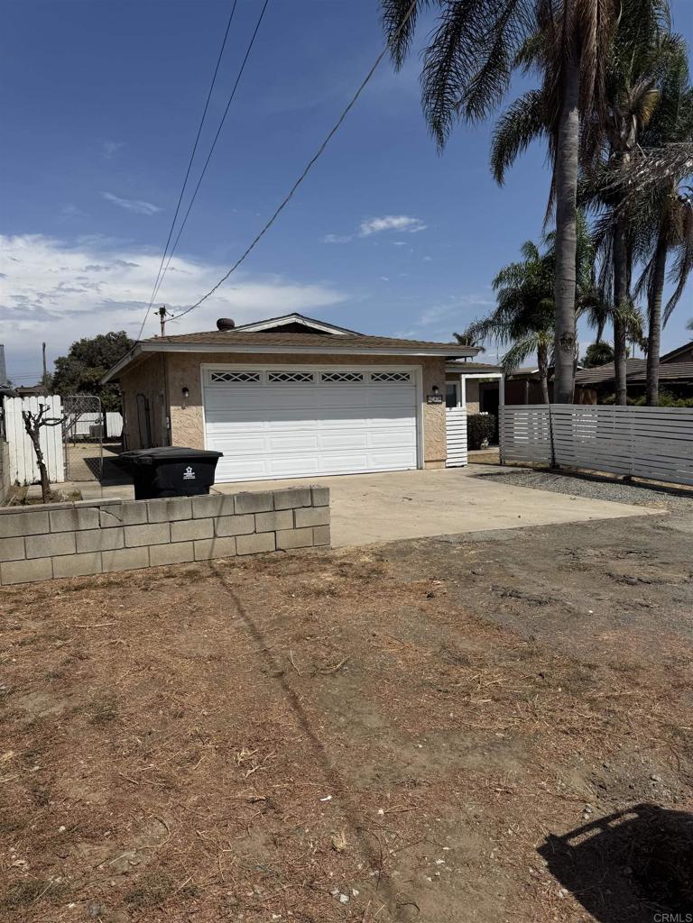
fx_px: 641
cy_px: 462
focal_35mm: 24
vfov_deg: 71.6
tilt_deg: -3.6
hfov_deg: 56.8
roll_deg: +3.5
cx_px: 346
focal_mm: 6.76
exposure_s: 1/9009
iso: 80
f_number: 1.78
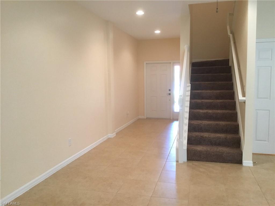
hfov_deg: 58.4
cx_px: 138
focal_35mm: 31
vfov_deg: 45.4
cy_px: 103
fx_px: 246
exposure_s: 1/30
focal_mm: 3.3
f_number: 2.4
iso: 125
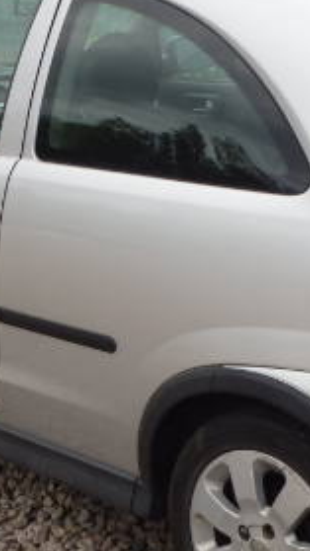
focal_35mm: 90
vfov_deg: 23.6
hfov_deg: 13.4
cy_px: 336
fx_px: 1315
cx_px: 225
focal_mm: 6.4
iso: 125
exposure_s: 1/500
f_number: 4.5
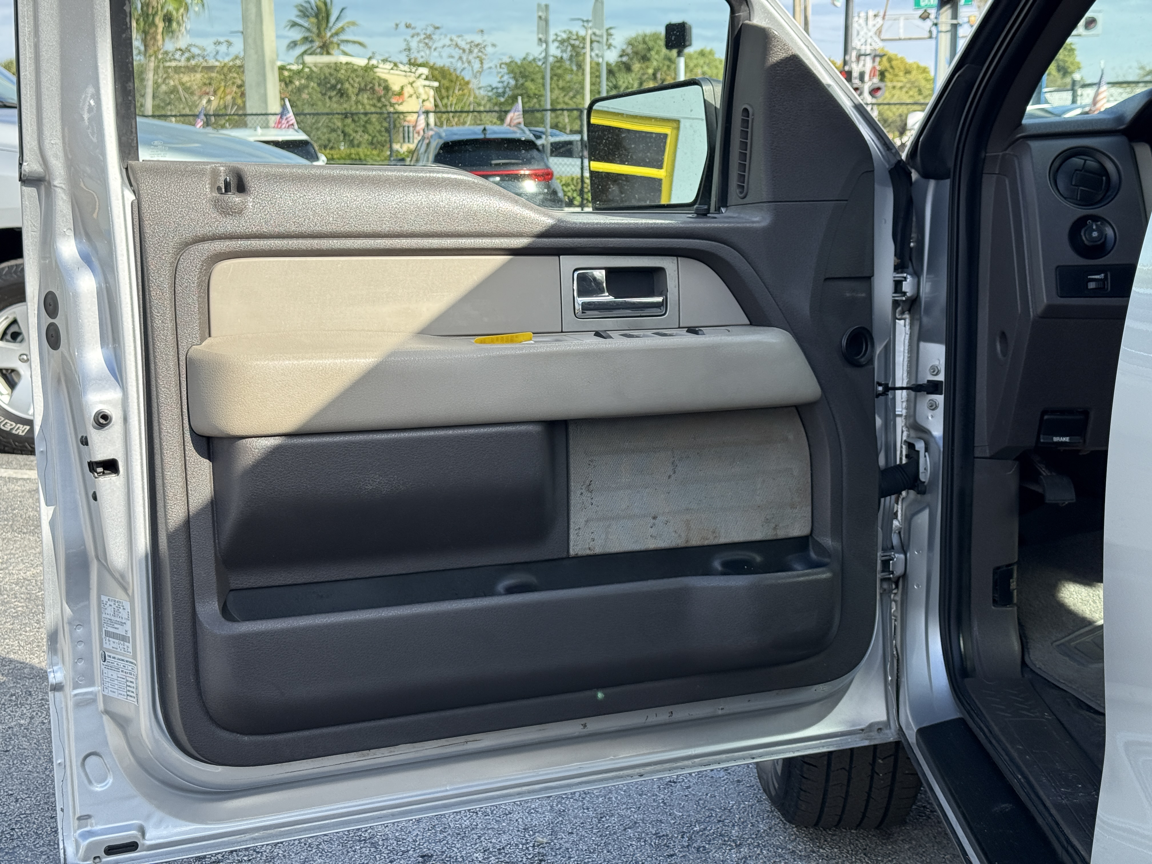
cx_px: 576
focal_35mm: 48
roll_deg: +0.4
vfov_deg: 30.3
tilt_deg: -8.9
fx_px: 1597
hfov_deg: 39.7
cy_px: 432
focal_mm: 6.76
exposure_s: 1/1377
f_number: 1.78
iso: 80
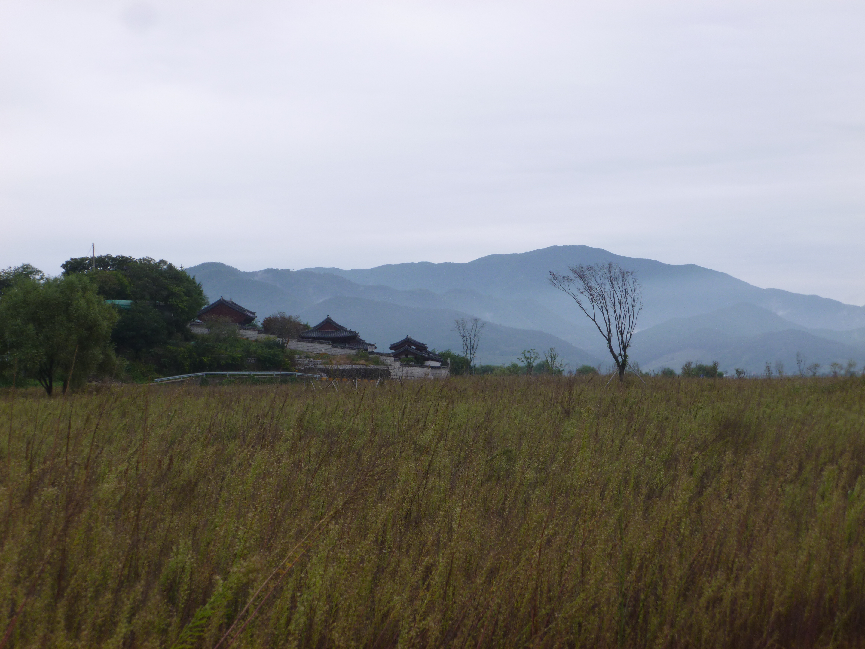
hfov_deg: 26.0
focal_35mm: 75
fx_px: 1874
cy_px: 324
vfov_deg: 19.6
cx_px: 432
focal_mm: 13.3
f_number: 4.4
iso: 100
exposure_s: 1/125
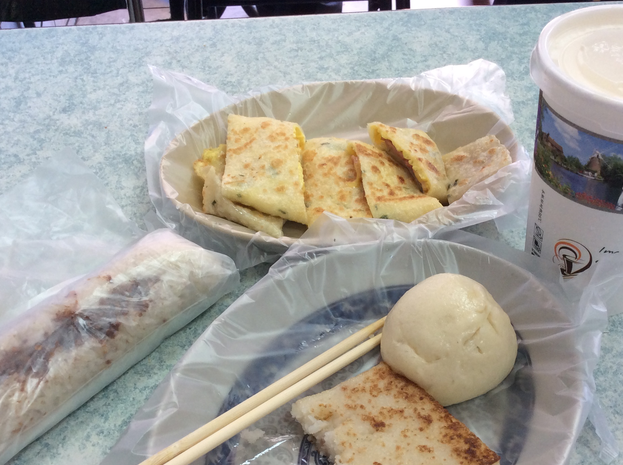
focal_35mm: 45
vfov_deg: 32.0
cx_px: 313
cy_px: 279
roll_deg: +1.0
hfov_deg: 42.1
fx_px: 809
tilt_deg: -42.2
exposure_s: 1/24
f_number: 2.4
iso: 50
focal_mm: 3.3
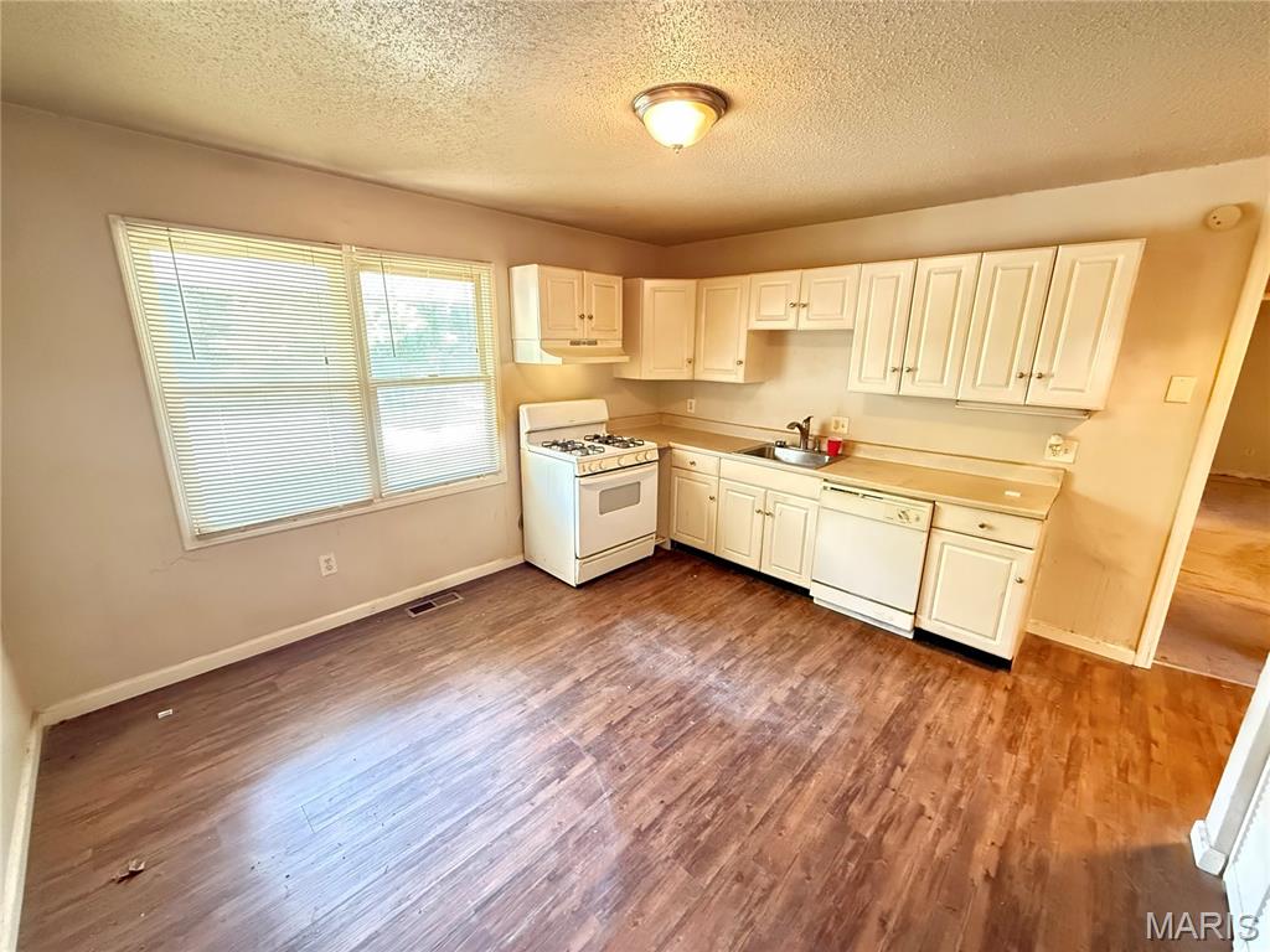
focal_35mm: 14
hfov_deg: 102.1
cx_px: 635
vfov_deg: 85.7
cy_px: 476
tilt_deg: -14.3
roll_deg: -1.1
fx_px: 514
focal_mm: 2.22
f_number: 2.2
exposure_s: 1/40
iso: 1250
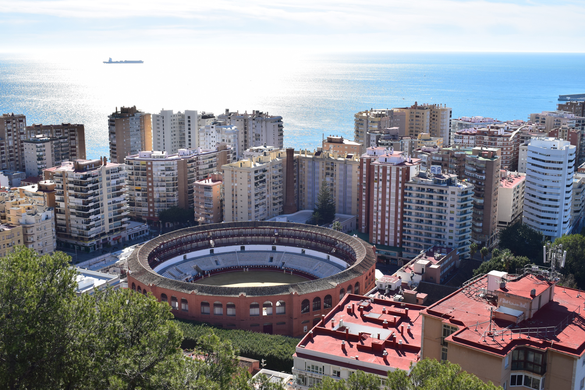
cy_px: 195
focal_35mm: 42
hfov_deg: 46.4
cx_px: 292
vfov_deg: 31.9
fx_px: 682
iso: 220
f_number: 11
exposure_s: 1/500
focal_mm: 28
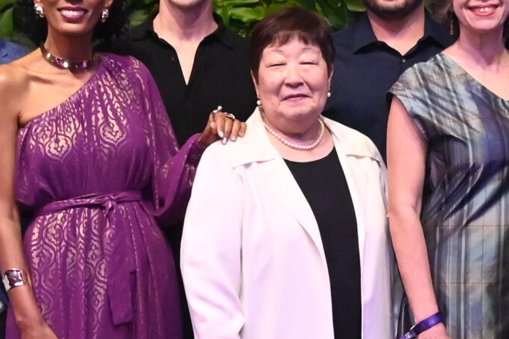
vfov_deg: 10.1
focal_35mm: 135
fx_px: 1908
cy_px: 220
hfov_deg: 14.9
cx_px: 508
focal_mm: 24
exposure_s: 1/100
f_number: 7.1
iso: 6400
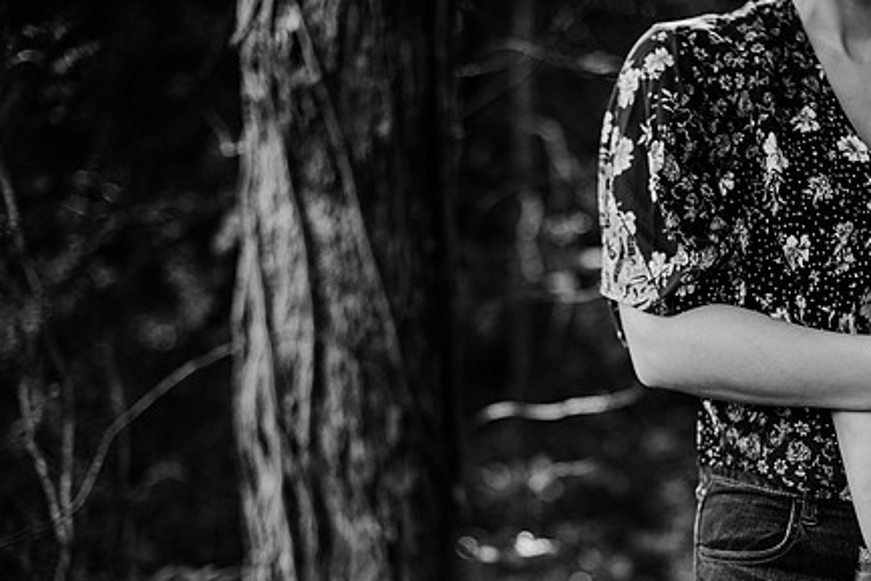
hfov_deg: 29.9
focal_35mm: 67
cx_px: 571
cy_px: 385
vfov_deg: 20.3
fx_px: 1621
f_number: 2
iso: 160
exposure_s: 1/1000
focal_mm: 50
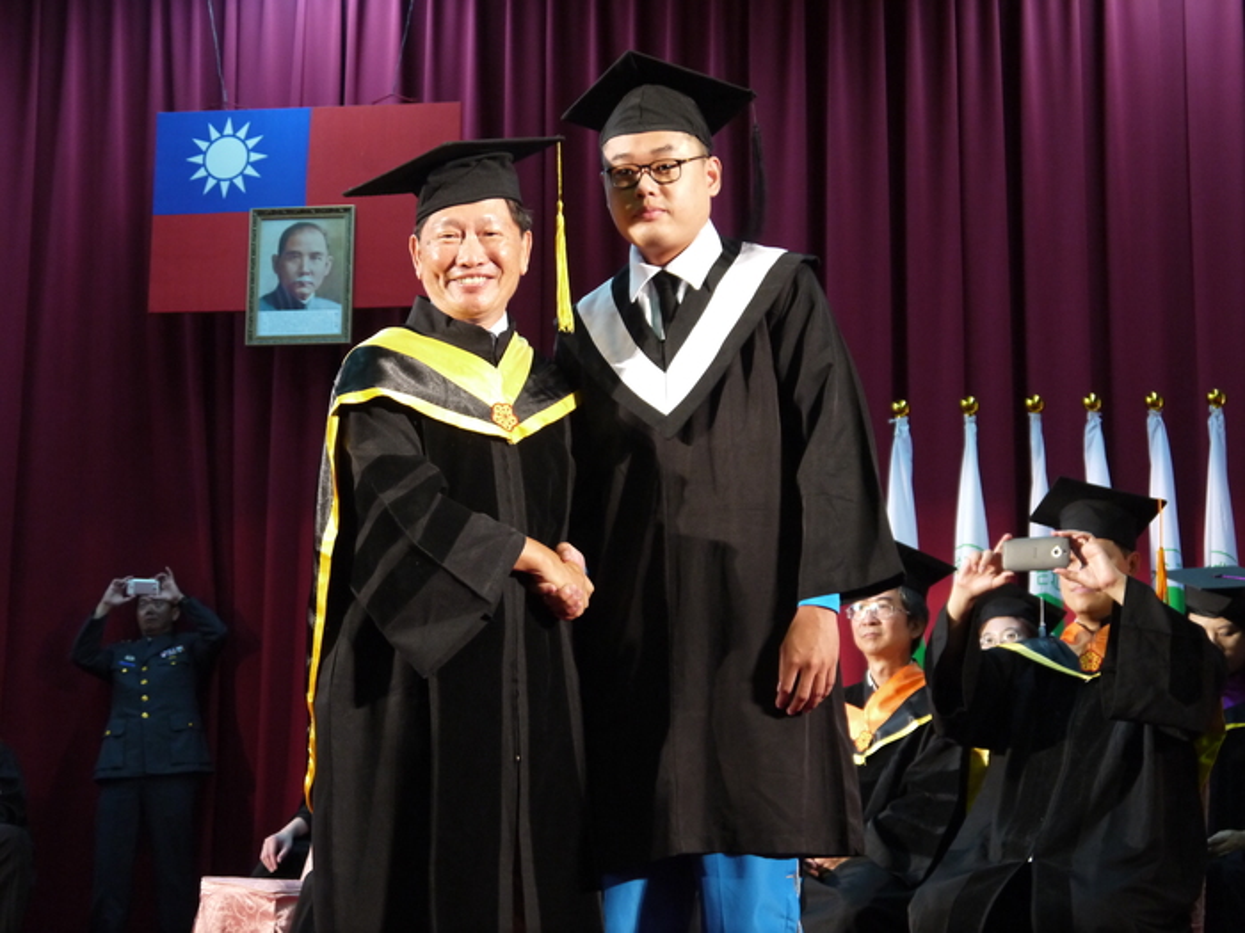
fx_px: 2230
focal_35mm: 62
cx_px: 622
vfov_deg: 23.7
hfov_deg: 31.2
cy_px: 466
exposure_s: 1/30
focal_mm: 31
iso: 800
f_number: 5
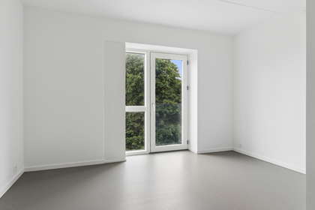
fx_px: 184
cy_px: 105
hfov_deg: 81.2
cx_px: 158
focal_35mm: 21
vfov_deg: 59.5
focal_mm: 14
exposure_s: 1/30
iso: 200
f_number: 8
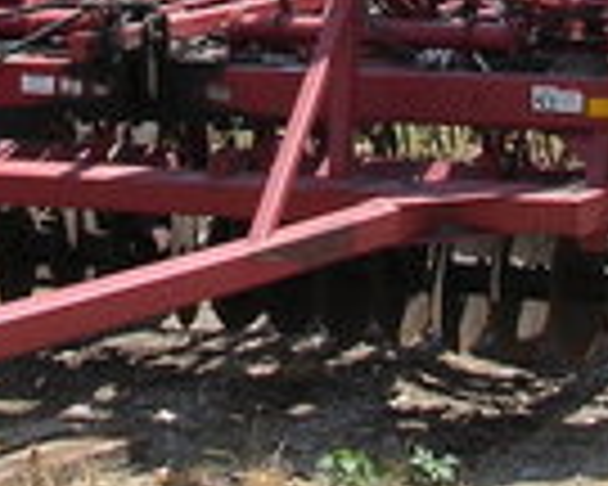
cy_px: -279
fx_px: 2699
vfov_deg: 9.9
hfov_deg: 12.8
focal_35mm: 150
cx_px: 225
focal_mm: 5.8
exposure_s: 1/227
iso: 100
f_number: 5.6
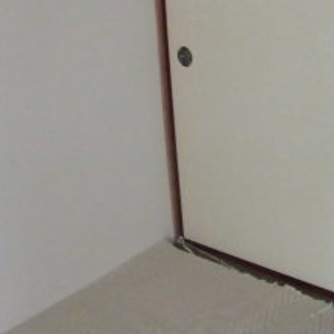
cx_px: 439
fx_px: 742
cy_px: 45
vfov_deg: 24.7
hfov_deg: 22.5
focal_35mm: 68
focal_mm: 4.6
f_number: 3.5
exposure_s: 1/40
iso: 400
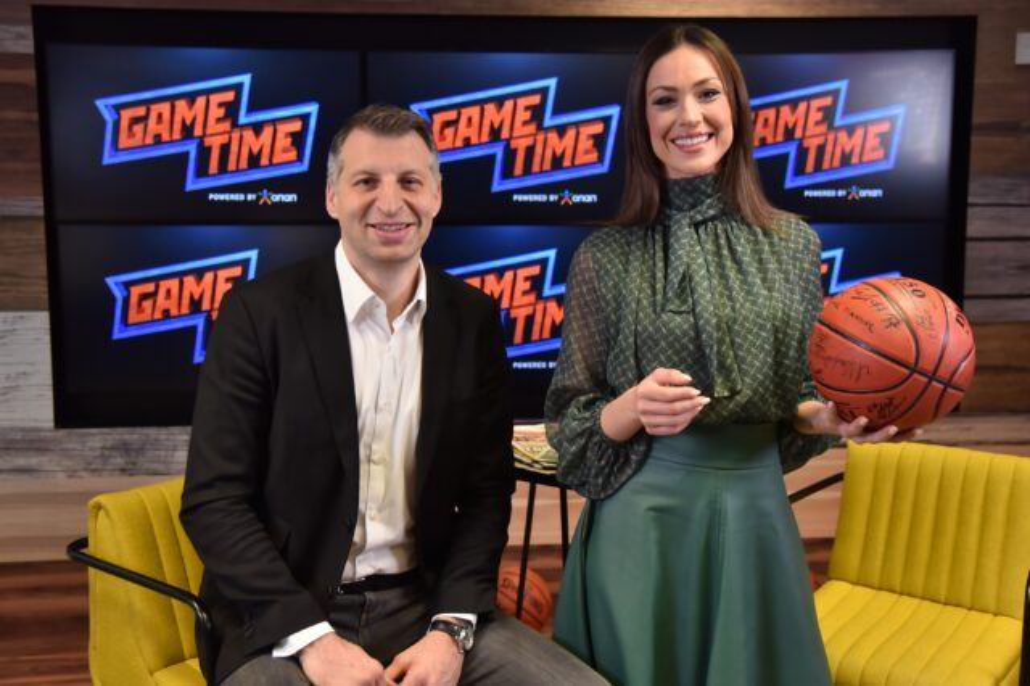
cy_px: 343
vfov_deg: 35.0
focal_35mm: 38
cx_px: 515
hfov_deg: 50.7
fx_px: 1087
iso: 2000
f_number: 4
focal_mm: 38
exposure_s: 1/500
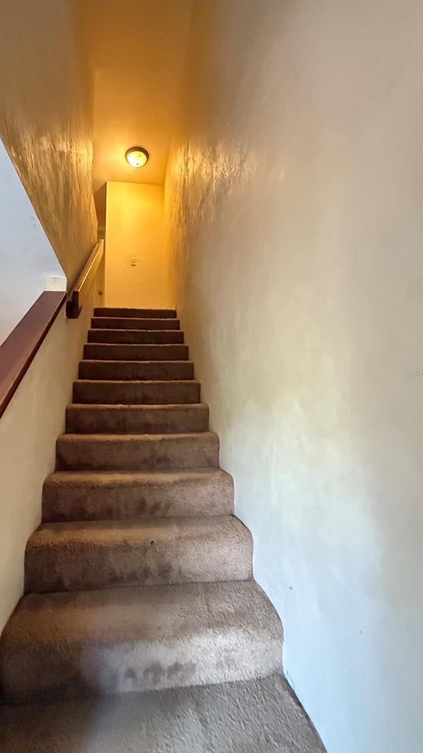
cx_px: 165
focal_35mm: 16
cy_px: 373
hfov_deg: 66.3
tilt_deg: +7.7
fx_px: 319
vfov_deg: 99.4
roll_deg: +0.0
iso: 1250
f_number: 2.2
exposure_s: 1/44
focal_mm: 2.22
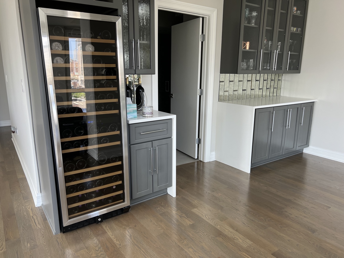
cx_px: 172
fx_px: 258
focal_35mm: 26
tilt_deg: -13.0
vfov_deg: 53.1
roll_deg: +0.1
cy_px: 129
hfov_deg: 67.3
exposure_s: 1/121
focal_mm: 5.7
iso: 80
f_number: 1.5
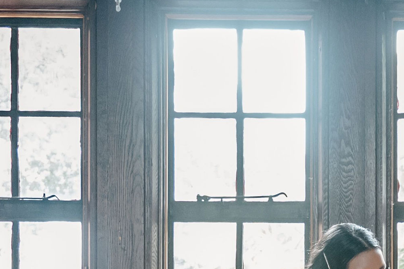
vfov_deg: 11.0
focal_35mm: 120
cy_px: 389
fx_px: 1346
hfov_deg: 16.8
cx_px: 362
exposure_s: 1/125
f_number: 2.8
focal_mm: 24
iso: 1600
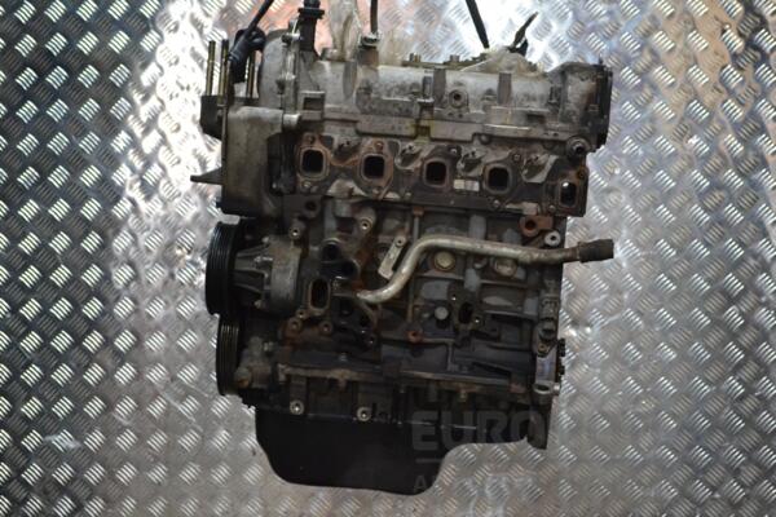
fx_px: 1293
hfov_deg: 33.4
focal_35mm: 60
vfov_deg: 22.6
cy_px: 258
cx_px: 388
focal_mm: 40
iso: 2200
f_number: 5.3
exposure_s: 1/30
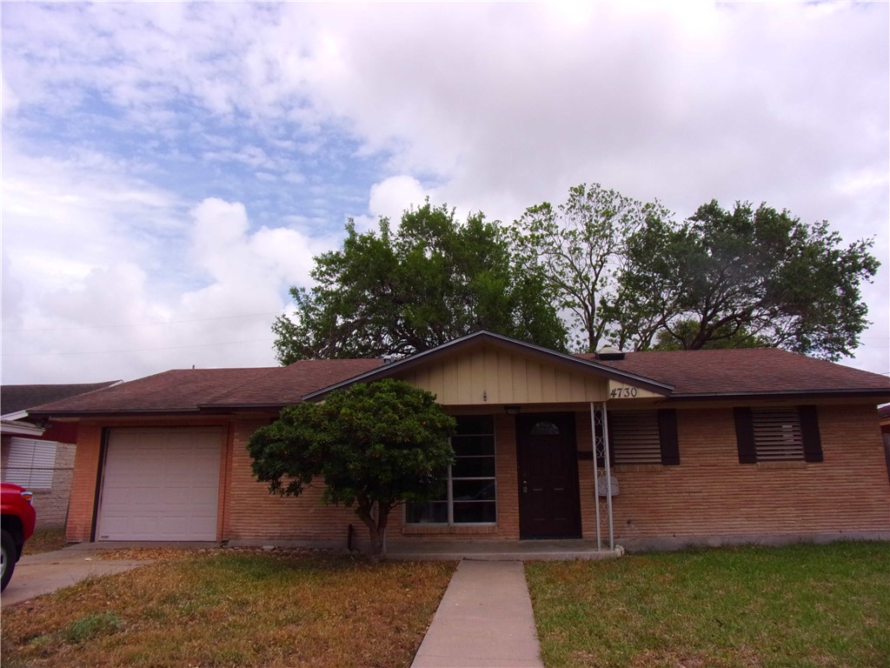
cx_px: 445
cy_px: 334
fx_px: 617
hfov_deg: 71.6
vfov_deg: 56.8
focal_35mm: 24
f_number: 10.8
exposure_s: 1/160
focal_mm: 4.3
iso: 80
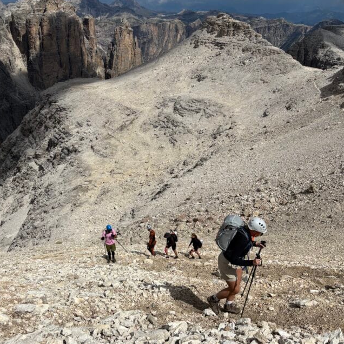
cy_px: 169
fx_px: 416
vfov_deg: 44.9
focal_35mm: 37
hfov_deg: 44.9
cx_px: 166
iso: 50
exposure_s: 1/12195
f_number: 1.6
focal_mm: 5.96
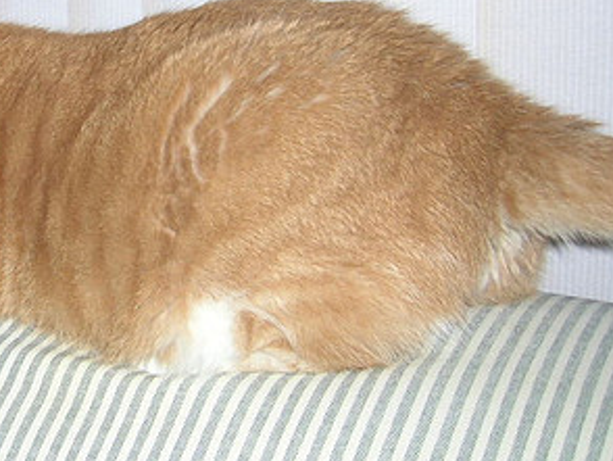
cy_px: 149
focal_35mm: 67
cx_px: 40
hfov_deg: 27.7
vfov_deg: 21.9
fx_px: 1187
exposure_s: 1/60.1
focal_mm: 5.7
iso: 50
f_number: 2.9
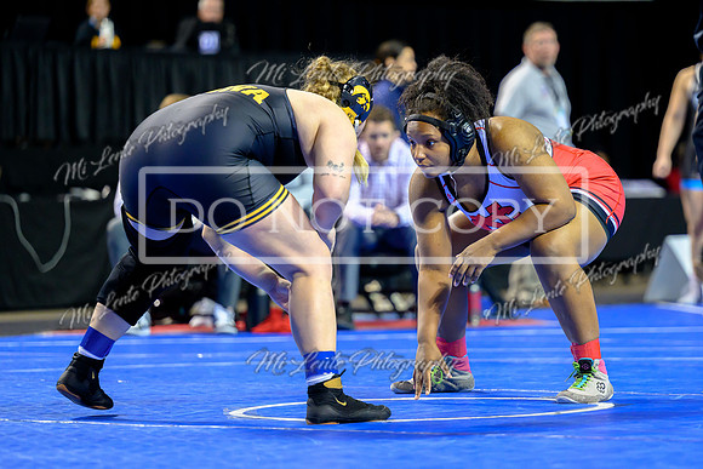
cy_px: 223
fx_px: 3626
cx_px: 425
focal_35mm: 186
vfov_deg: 7.4
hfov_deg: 11.1
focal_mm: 150
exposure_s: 1/800
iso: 2500
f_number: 2.8
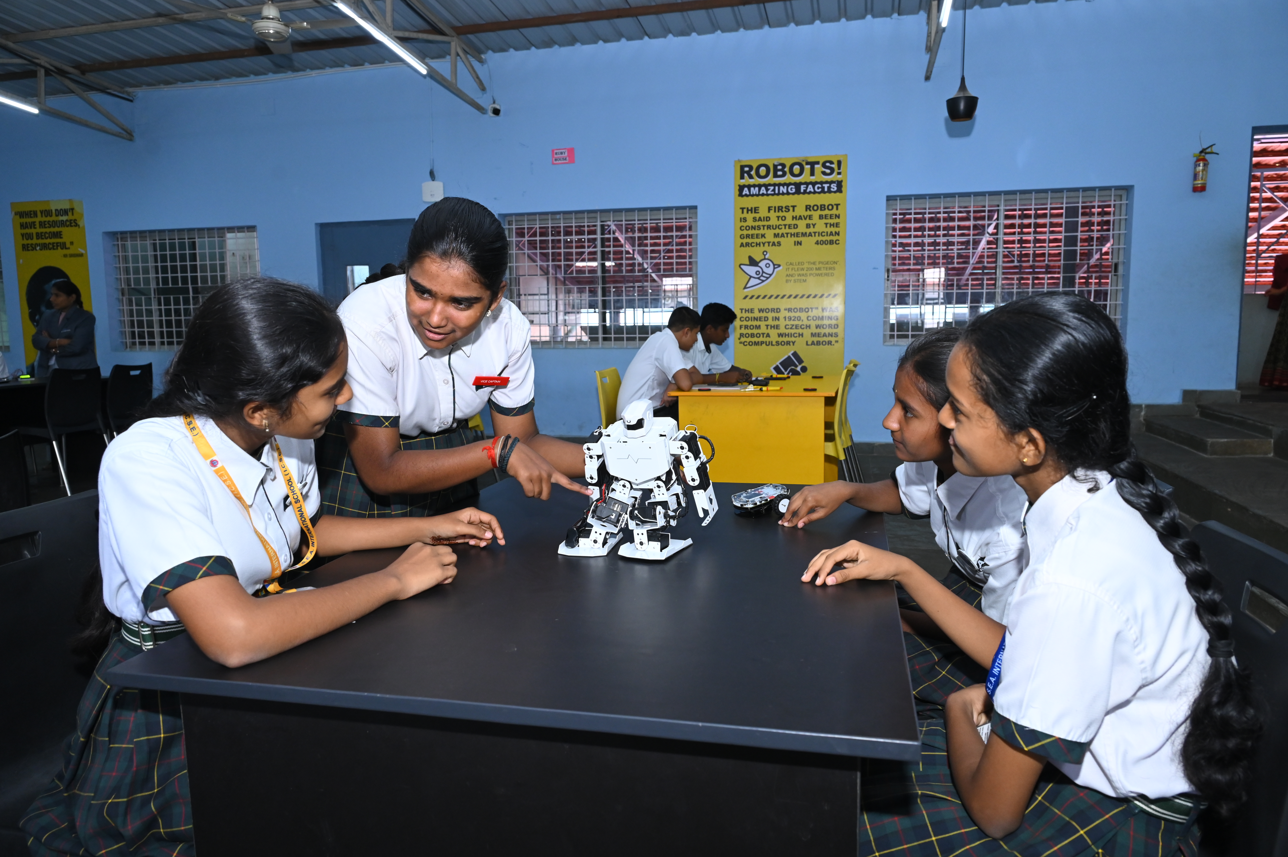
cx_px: 644
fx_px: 858
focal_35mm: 24
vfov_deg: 53.1
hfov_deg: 73.8
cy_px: 428
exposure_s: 1/160
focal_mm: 24
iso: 1600
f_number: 6.3
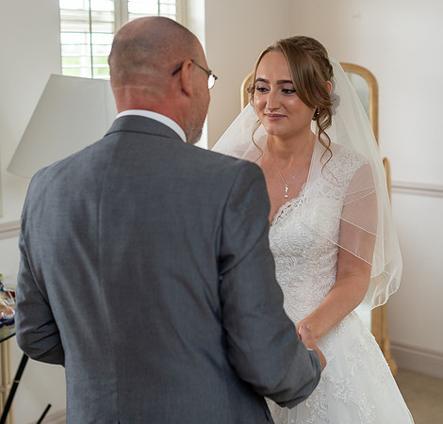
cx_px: 272
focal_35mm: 59
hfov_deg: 29.4
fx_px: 840
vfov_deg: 28.1
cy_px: 136
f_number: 2.5
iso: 200
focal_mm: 35
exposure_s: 1/100
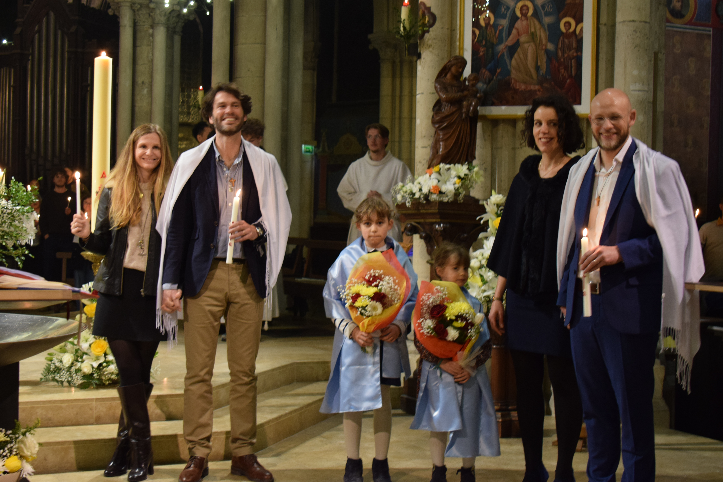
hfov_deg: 35.1
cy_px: 241
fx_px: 1145
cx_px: 362
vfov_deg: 23.8
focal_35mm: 57
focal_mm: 38
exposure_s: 1/15
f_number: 4.8
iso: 1000
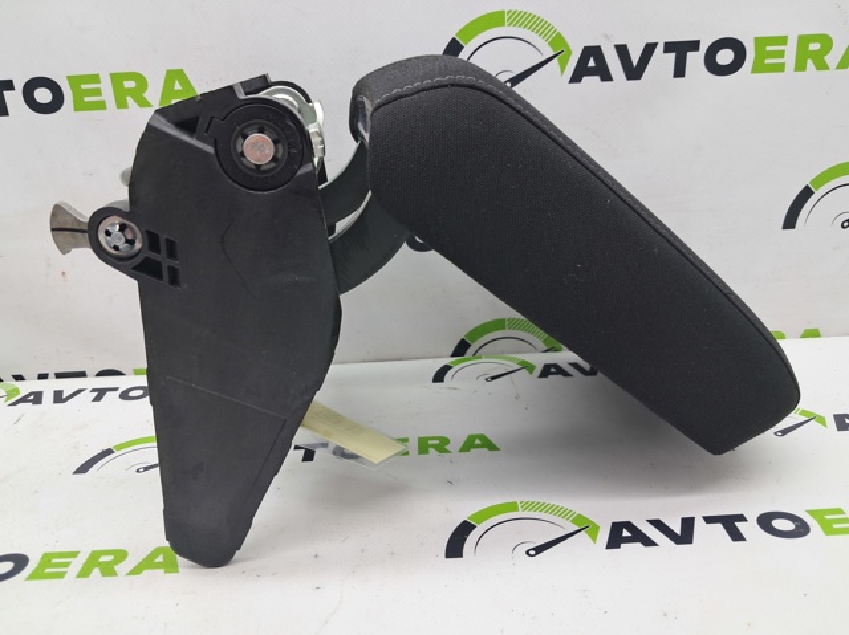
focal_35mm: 27
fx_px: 662
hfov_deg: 65.4
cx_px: 424
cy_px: 318
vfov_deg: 51.3
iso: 50
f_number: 1.8
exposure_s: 1/50
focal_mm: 4
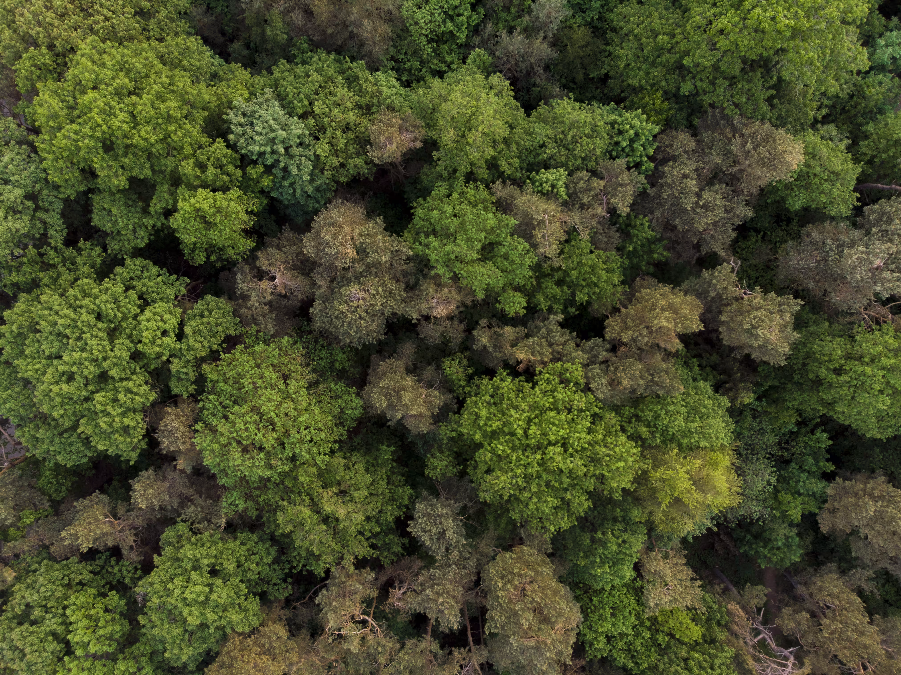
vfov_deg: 56.8
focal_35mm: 24
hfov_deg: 71.6
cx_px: 450
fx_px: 624
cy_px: 338
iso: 100
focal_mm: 4.5
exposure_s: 1/80
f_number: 2.8
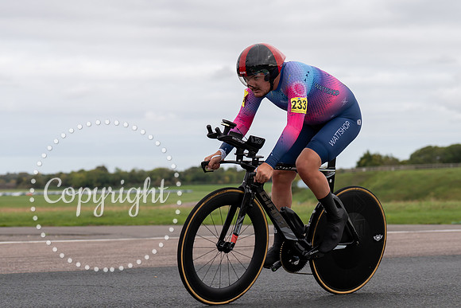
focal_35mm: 103
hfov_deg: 19.9
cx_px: 260
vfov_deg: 13.4
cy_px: 146
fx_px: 1314
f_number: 3.5
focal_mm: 70
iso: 125
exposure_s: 1/1000
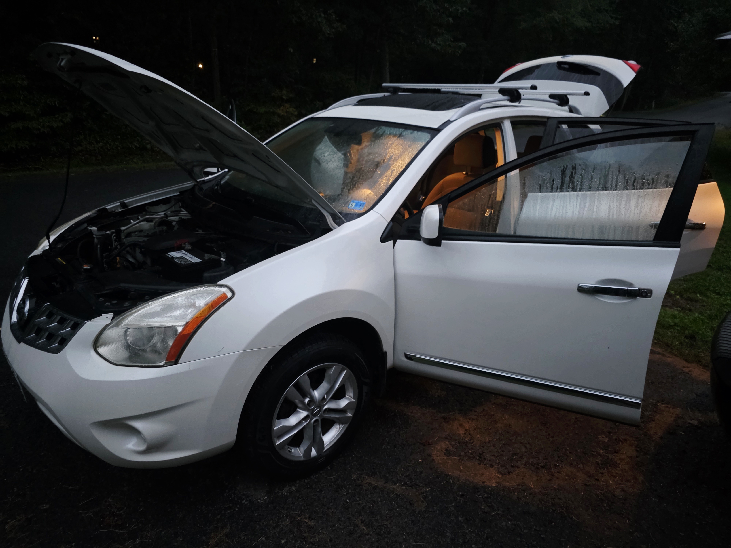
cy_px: 274
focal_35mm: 23
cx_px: 366
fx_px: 486
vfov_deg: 58.9
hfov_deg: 73.9
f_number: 1.7
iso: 1250
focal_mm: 6.3
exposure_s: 1/15
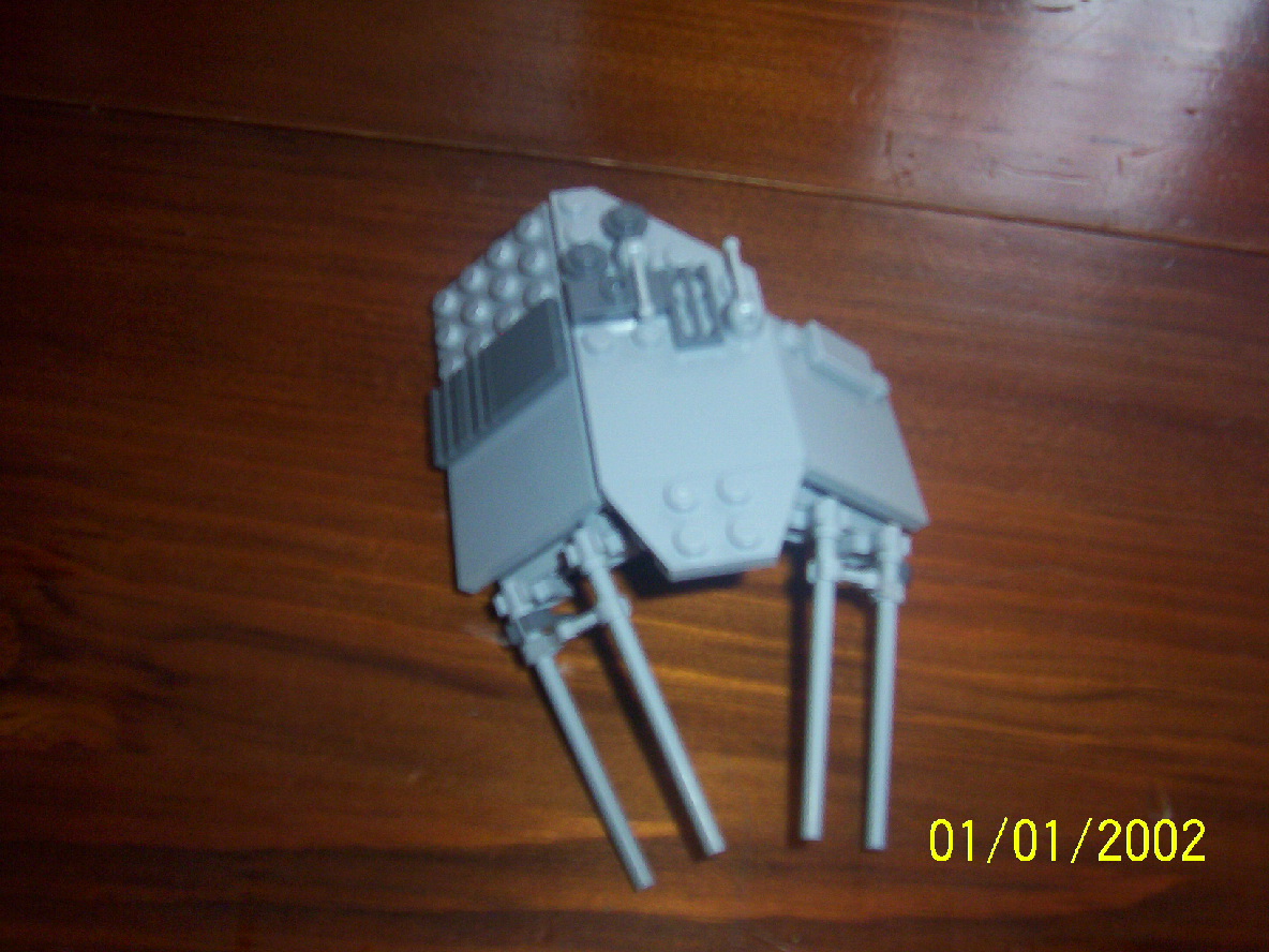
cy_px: 476
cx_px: 634
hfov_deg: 51.4
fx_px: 1320
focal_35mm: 36
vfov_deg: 39.7
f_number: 2.76
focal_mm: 5.54
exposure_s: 1/30
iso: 140
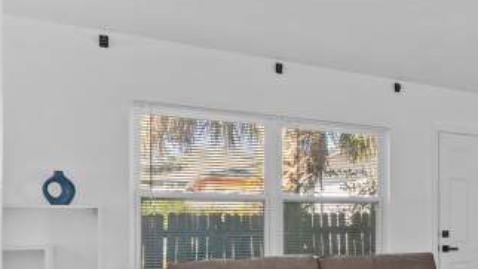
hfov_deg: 40.5
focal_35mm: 39
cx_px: 537
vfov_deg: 29.6
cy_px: 219
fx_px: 494
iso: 100
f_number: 7.1
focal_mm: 10
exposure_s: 1/1.25
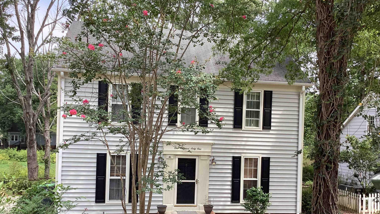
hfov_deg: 58.0
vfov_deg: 34.4
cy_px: 137
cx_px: 191
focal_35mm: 34
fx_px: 343
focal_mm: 3.3
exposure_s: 1/292
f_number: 2.4
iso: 25
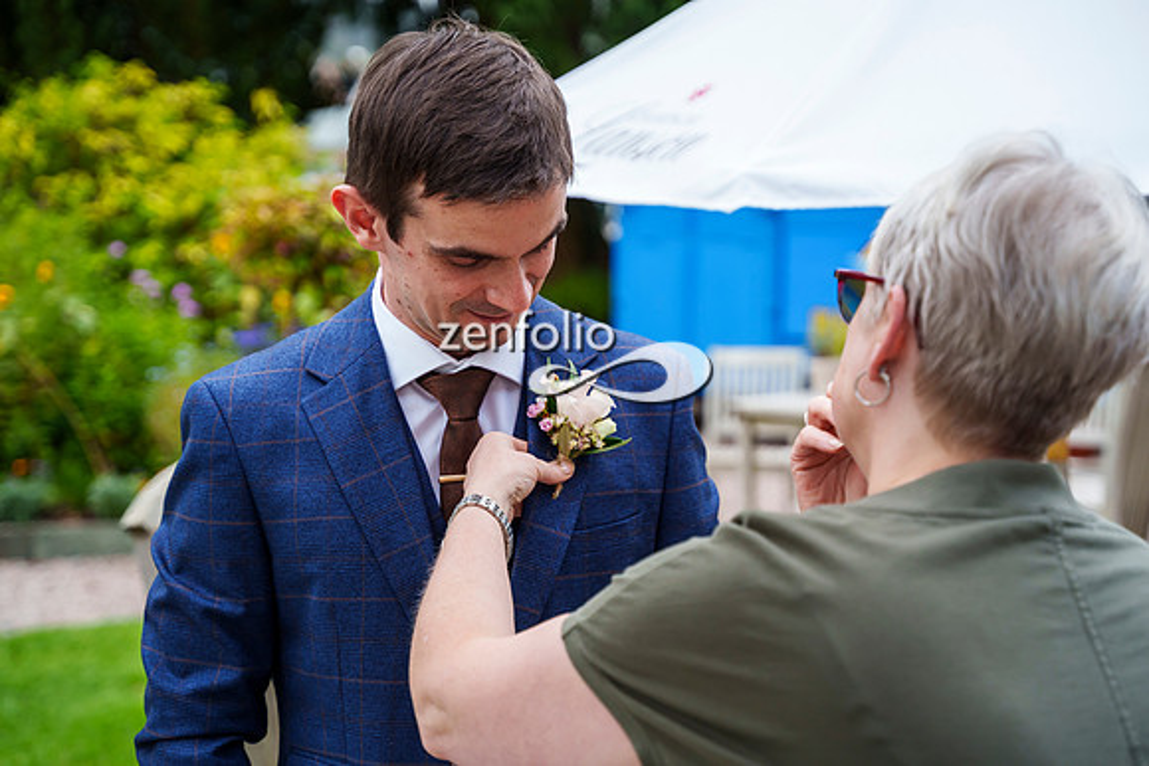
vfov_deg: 21.6
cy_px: 383
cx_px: 574
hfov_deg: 31.9
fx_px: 2011
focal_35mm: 63
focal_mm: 63
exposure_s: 1/3200
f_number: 3.5
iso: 800
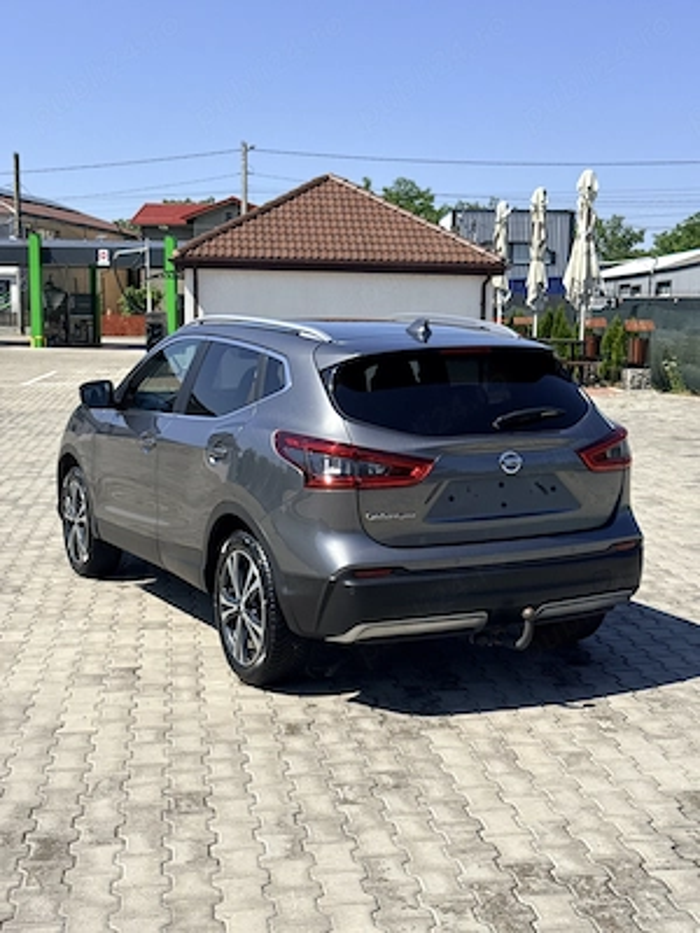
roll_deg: -0.7
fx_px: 1294
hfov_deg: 30.3
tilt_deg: -6.3
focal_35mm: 48
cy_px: 466
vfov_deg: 39.7
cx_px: 350
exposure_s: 1/5587
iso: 100
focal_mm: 6.76
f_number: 1.78
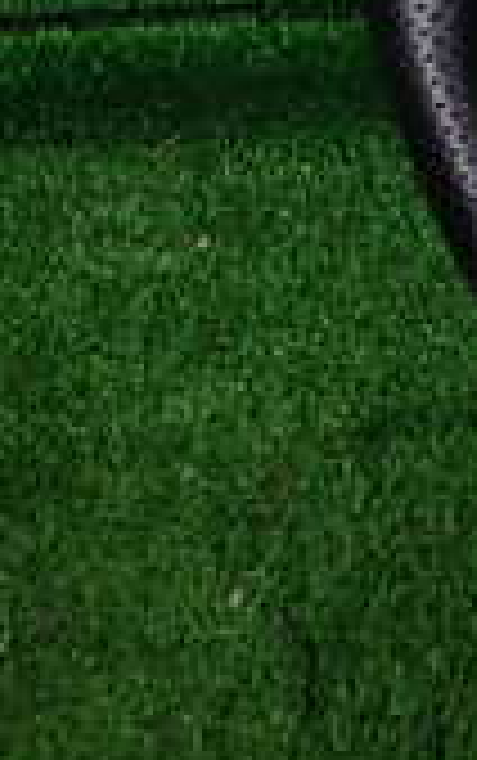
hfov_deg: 9.6
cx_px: 1314
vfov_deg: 17.5
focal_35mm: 113
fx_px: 2344
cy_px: -180
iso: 160
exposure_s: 1/60
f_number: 2.3
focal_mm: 5.4
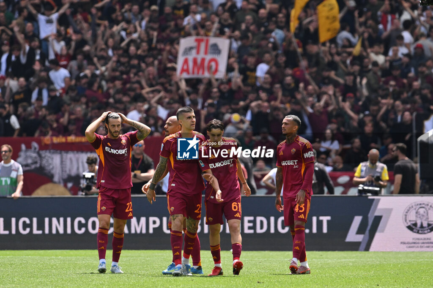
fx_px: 4809
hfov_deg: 5.2
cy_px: 144
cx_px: 216
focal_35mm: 400
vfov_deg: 3.4
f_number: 5.6
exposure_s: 1/2500
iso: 640
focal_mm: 400
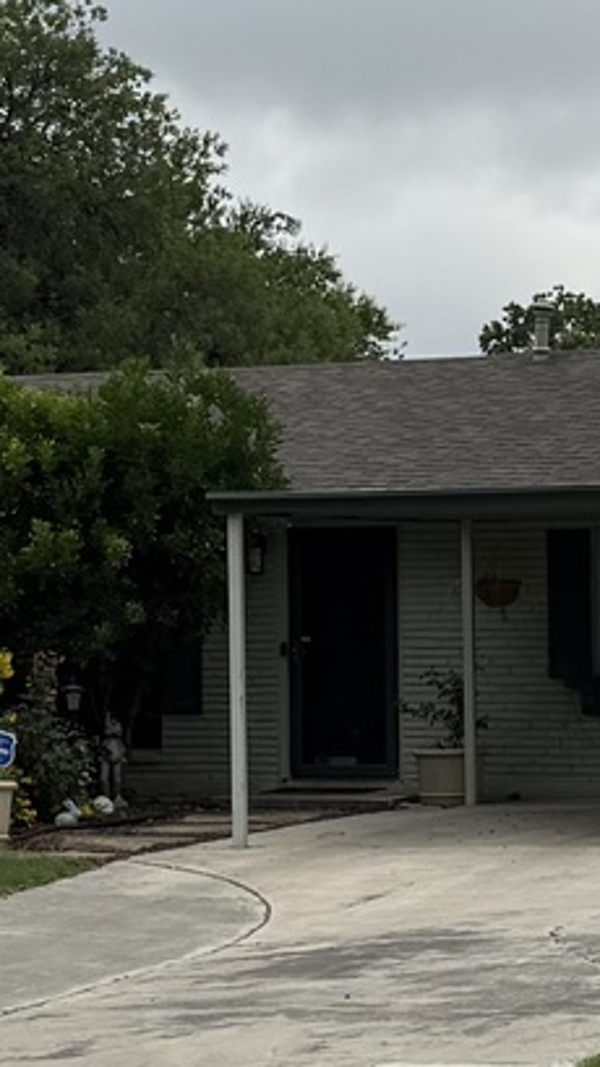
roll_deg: +0.3
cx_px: 365
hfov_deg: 13.1
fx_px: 2603
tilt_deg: +0.9
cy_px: 605
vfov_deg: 23.2
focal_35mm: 92
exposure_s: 1/5319
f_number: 1.78
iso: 80
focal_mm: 6.76
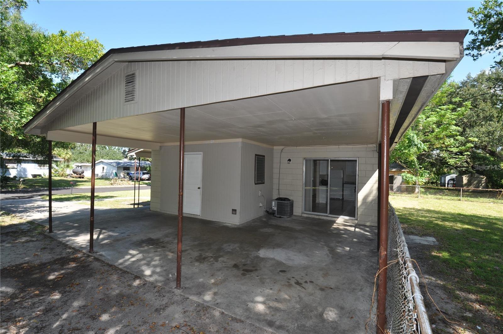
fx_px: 209
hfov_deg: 100.5
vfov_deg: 77.2
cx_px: 252
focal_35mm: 15
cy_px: 167
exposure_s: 1/160
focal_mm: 10
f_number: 6.3
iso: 200
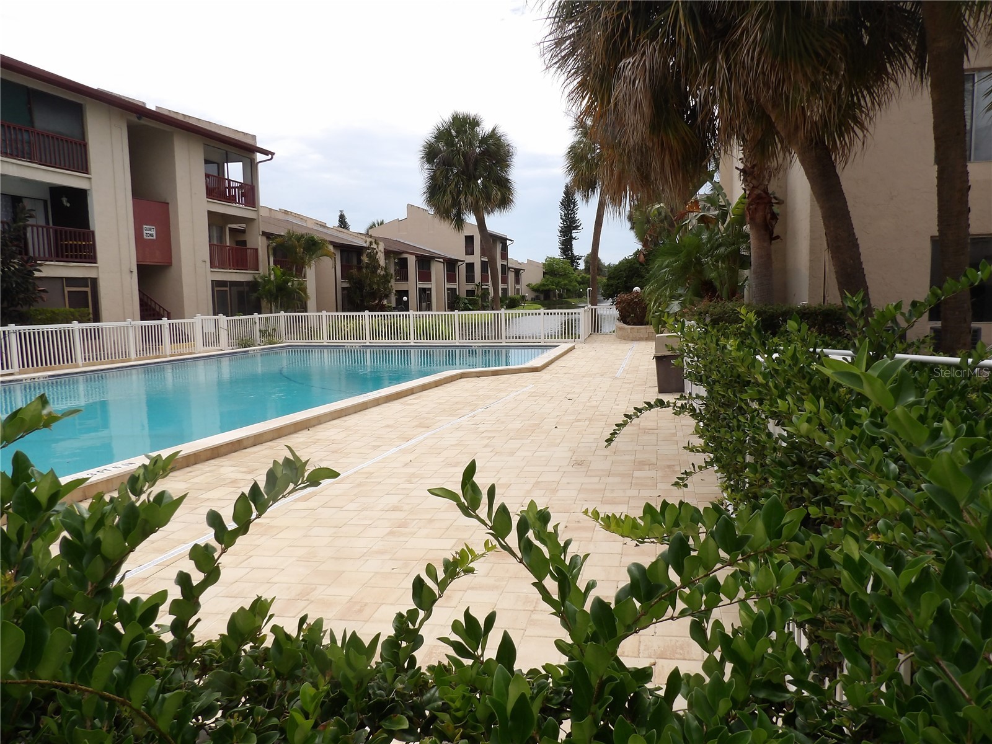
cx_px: 496
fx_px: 688
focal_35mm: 24
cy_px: 372
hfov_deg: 71.6
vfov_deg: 56.8
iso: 100
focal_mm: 4.3
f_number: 4.6
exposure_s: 1/802
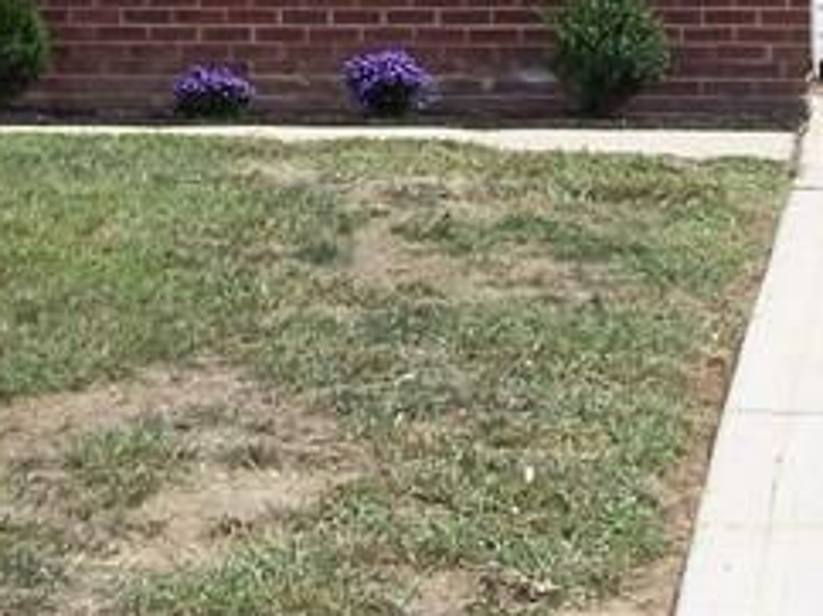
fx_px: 3824
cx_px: 337
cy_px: -299
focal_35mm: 161
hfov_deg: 12.3
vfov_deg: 9.0
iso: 64
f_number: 4
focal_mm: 6.3
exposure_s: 1/250
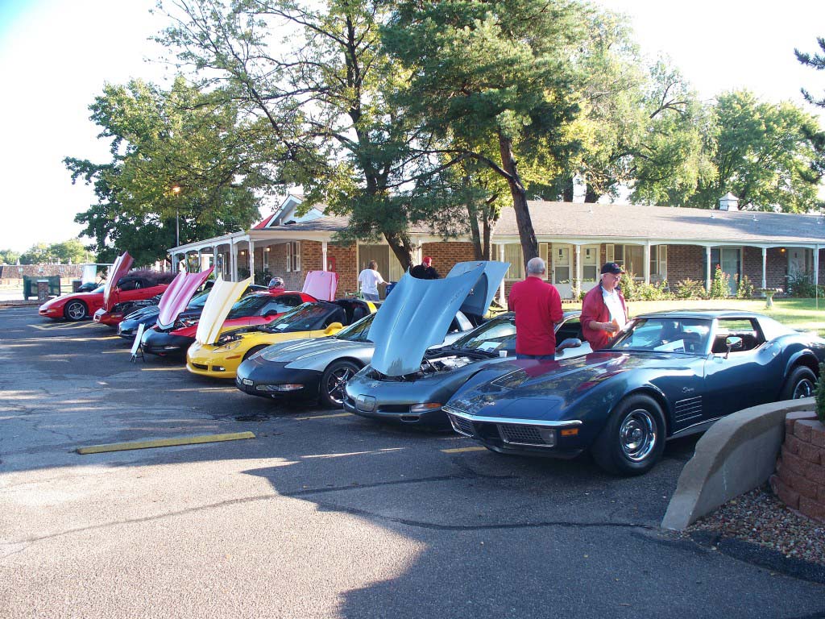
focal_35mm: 36
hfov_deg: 51.4
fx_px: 858
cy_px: 310
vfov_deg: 39.7
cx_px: 412
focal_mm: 7.54
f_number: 2.8
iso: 64
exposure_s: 1/100
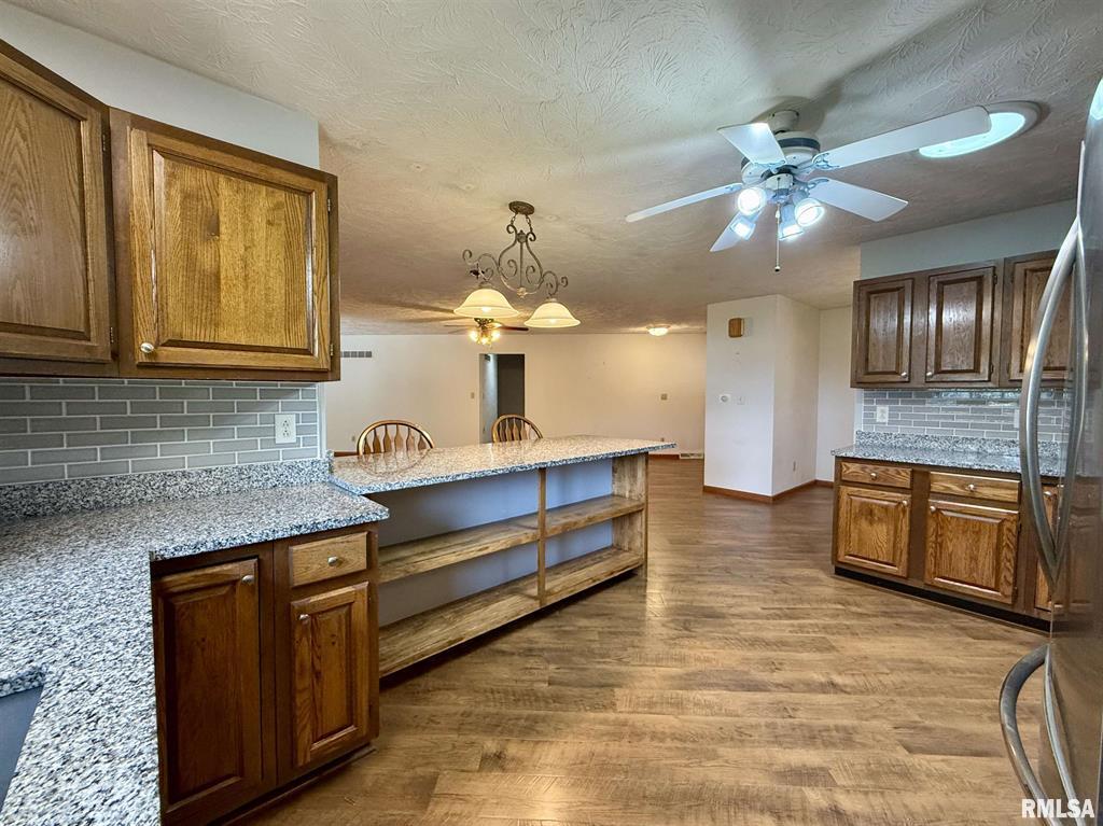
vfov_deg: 85.6
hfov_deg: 102.1
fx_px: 446
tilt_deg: -2.0
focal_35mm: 14
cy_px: 413
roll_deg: +1.0
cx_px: 552
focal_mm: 2.22
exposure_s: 1/120
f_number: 2.2
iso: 250
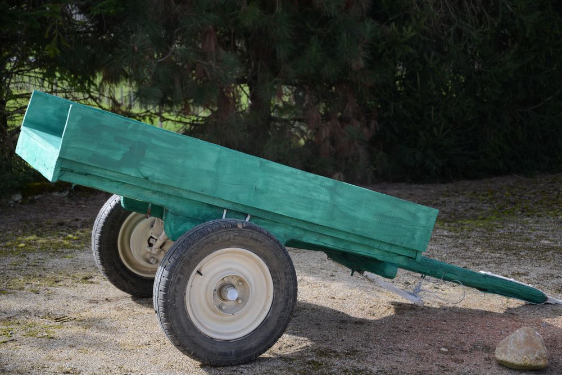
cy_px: 188
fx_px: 1062
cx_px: 281
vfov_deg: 20.0
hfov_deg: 29.6
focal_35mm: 68
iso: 100
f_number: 4.5
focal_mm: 68
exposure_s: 1/250
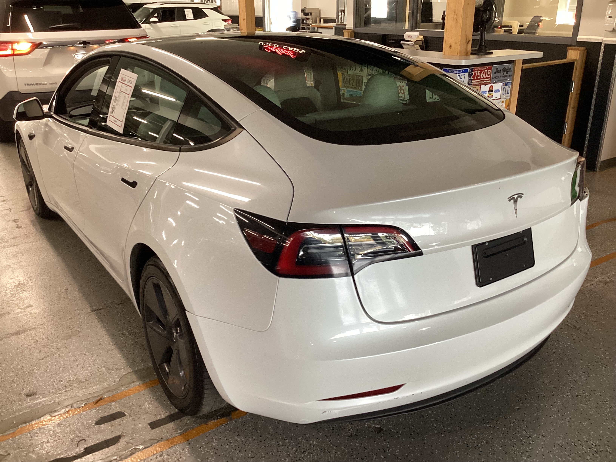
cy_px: 231
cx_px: 308
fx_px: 552
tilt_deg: -23.0
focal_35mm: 31
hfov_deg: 58.4
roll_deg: +0.0
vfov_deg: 45.4
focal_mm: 3.3
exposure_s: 1/50
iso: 125
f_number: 2.4
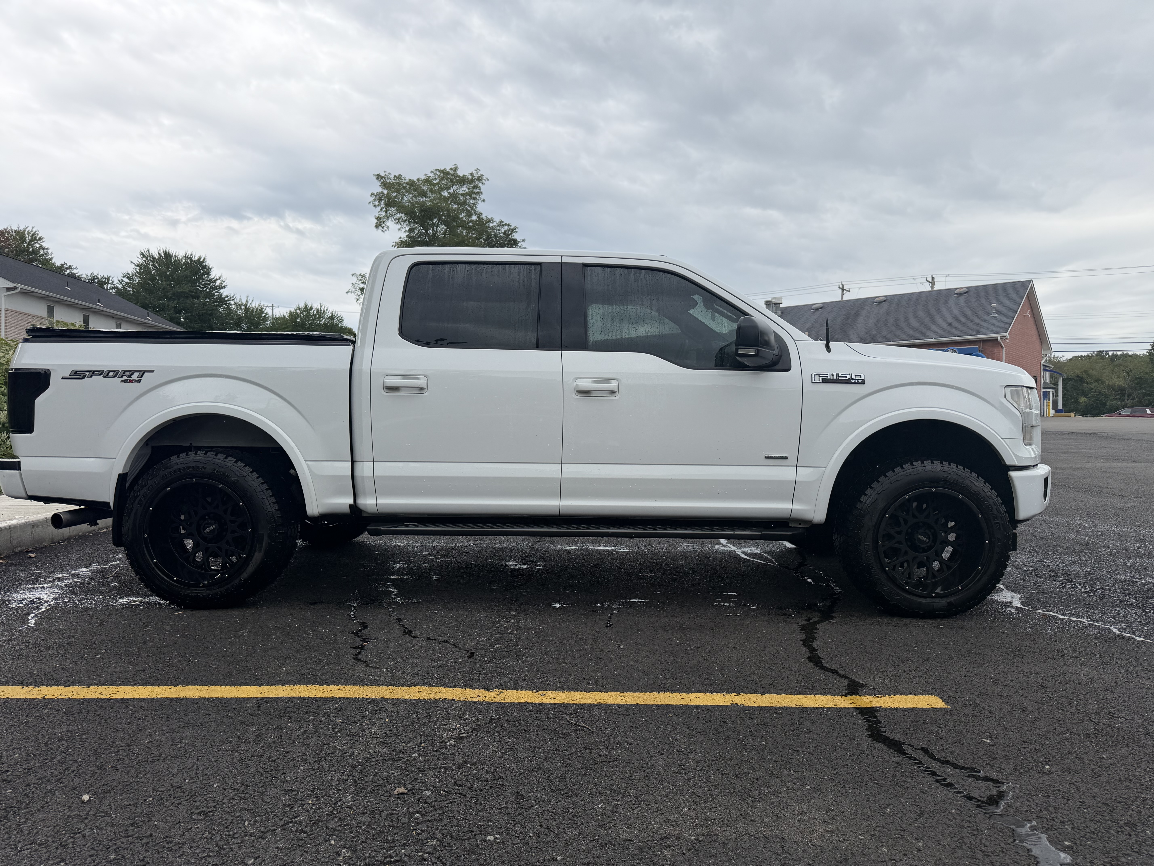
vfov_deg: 56.8
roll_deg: +0.2
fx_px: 800
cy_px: 433
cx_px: 577
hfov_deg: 71.6
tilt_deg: -0.3
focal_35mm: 24
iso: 80
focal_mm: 6.76
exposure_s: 1/1653
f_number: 1.78
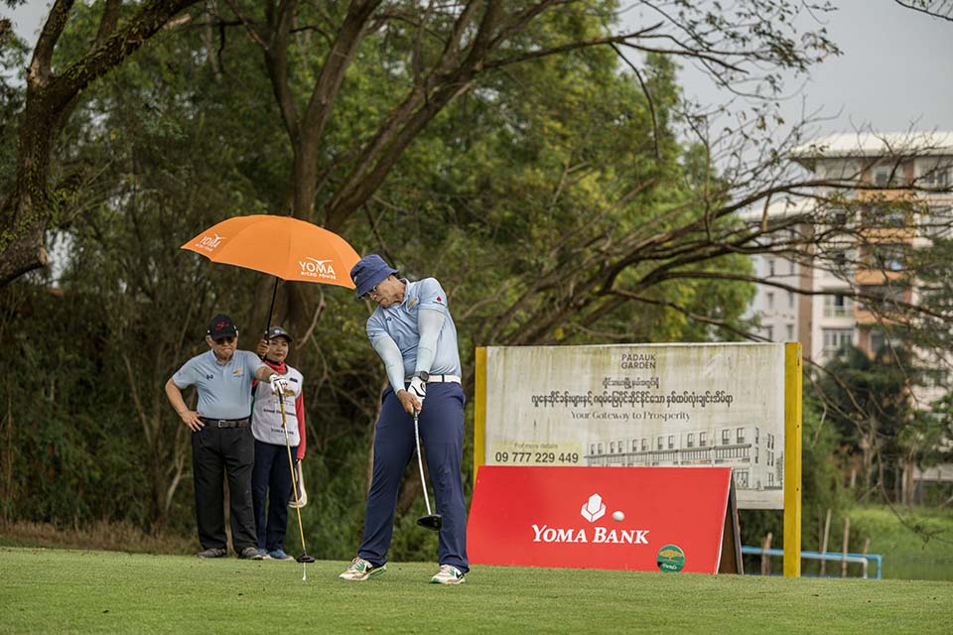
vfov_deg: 15.7
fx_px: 2303
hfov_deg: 23.4
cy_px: 318
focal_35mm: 87
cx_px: 476
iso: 400
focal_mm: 87
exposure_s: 1/4000
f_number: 2.8
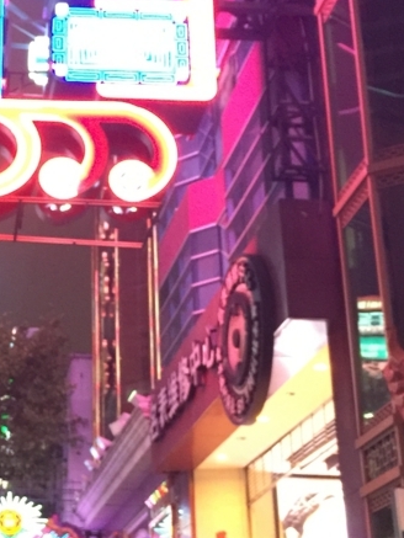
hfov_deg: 21.0
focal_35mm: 68
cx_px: 9
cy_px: 315
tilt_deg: +21.9
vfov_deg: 28.5
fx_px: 1058
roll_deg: -1.5
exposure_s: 1/8
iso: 125
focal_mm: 4.15
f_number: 2.2
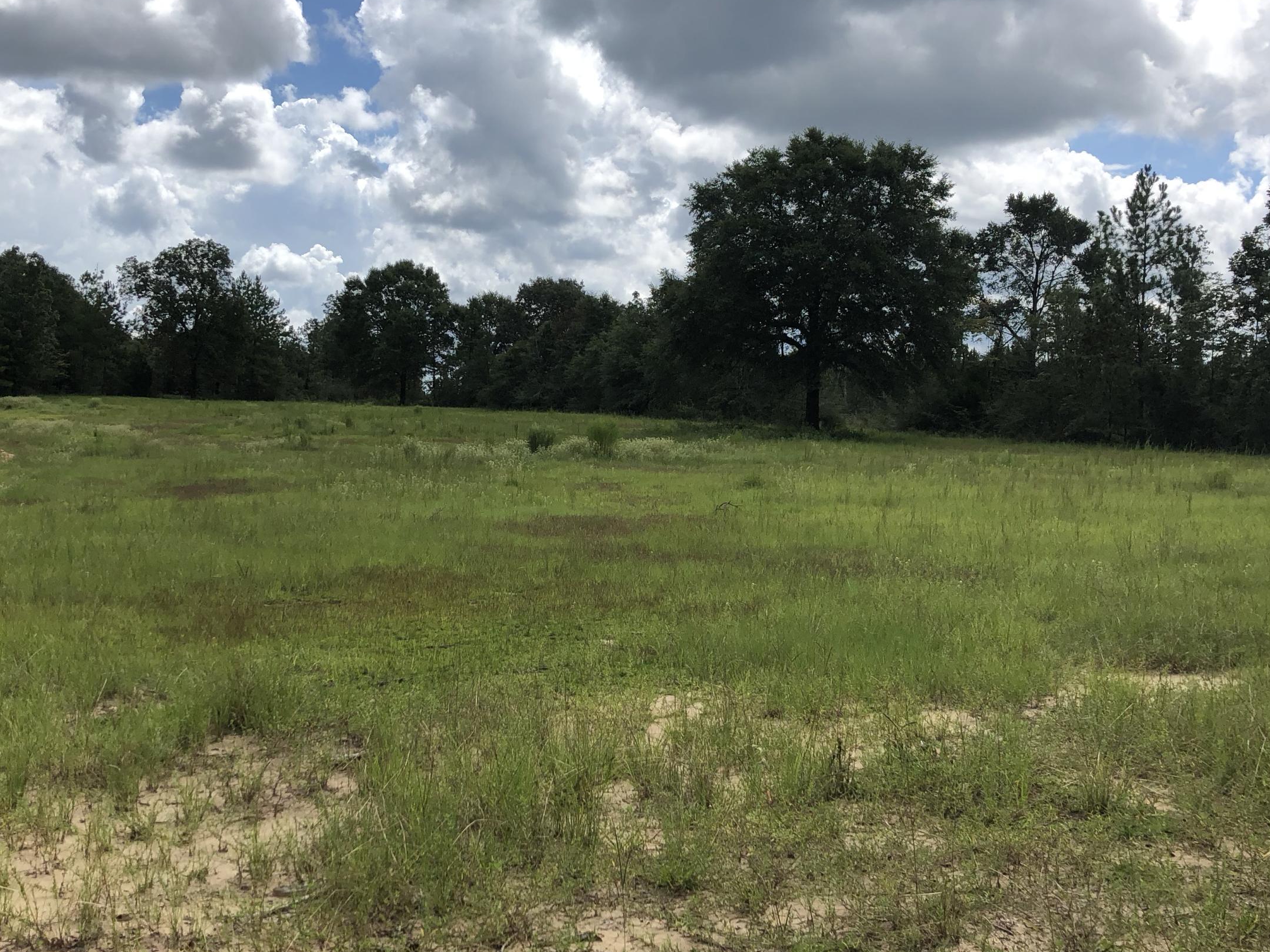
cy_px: 420
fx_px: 1431
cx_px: 554
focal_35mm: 39
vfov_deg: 36.8
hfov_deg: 47.8
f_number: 1.8
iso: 20
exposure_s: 1/2288
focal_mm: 3.99
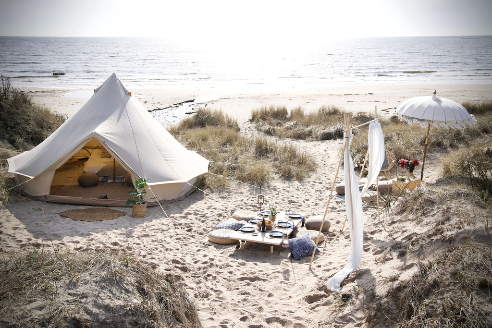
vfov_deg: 38.9
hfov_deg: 55.8
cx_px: 246
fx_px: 465
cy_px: 164
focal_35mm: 34
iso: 160
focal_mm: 34
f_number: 5.6
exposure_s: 1/500
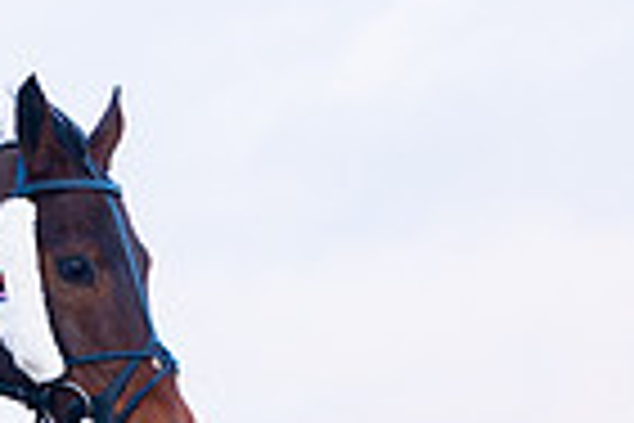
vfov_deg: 2.9
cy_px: 563
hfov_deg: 4.4
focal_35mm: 468
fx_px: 8241
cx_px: -358
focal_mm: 92
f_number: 3.5
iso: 1250
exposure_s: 1/1000
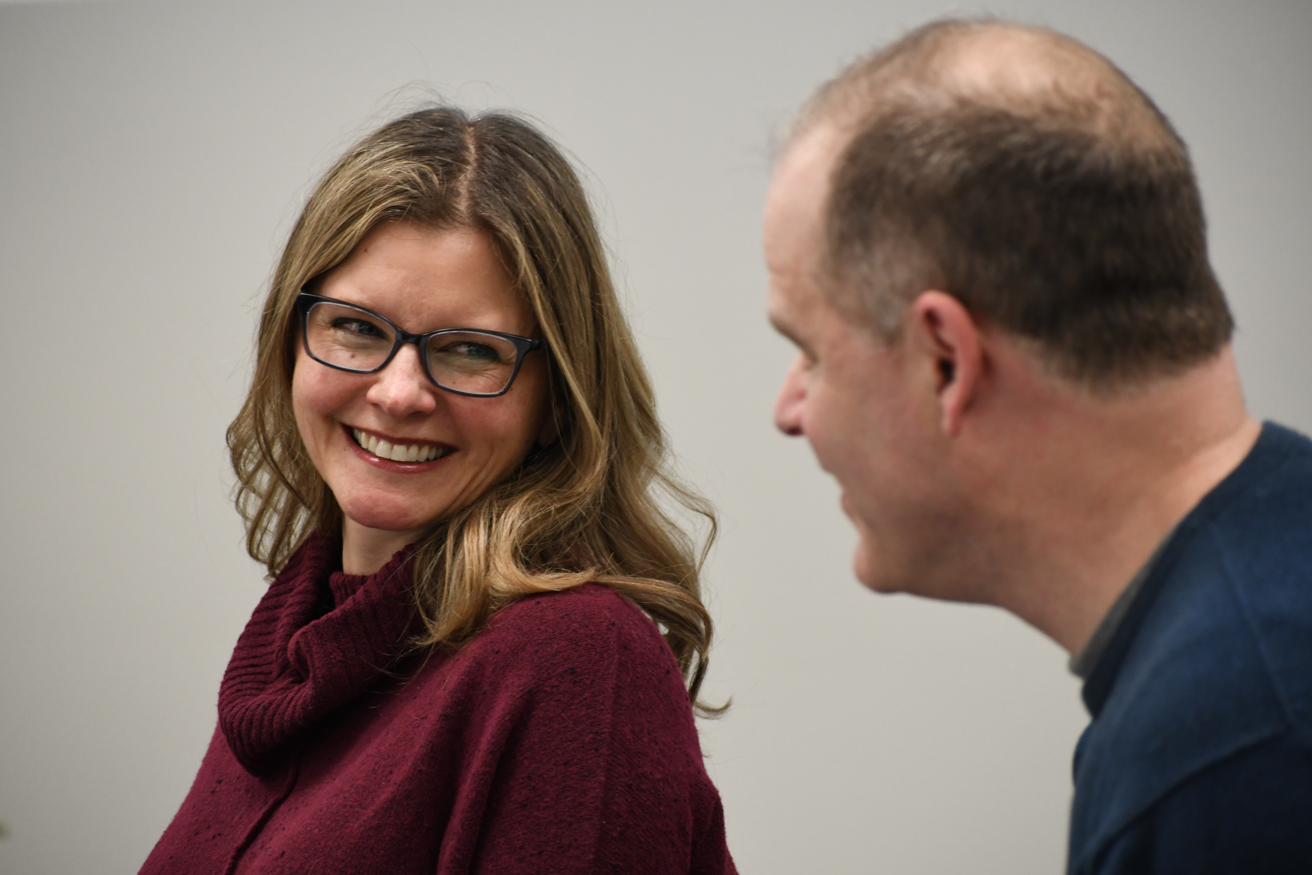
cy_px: 438
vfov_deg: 5.9
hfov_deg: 8.9
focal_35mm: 232
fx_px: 8454
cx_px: 656
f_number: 5
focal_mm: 155
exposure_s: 1/100
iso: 1600
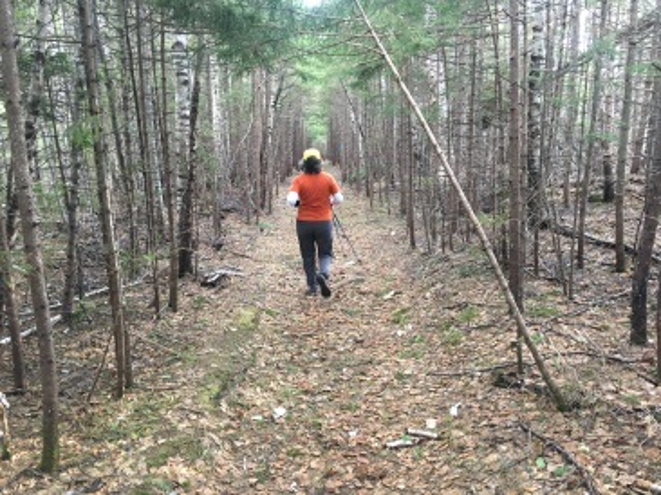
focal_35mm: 29
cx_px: 330
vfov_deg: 48.2
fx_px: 553
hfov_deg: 61.7
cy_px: 248
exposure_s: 1/30
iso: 160
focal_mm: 4.15
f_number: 2.2
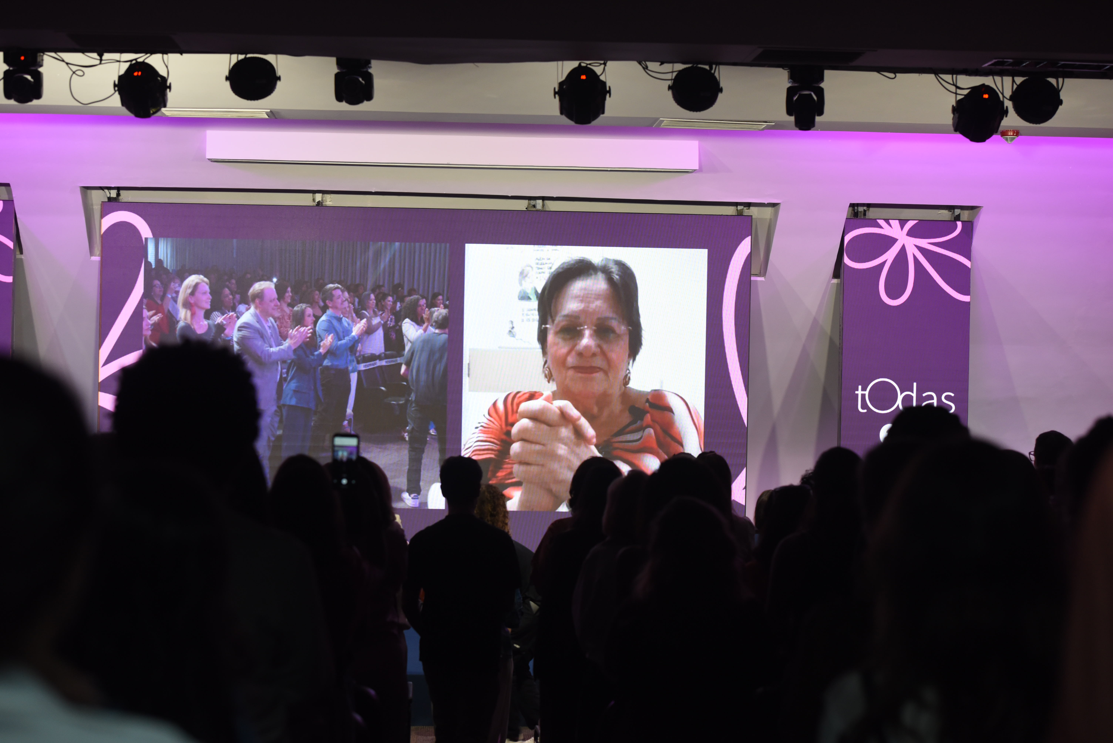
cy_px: 372
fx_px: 2165
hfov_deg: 28.8
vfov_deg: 19.5
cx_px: 556
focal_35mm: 70
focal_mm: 70
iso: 1600
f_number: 5
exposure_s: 1/200
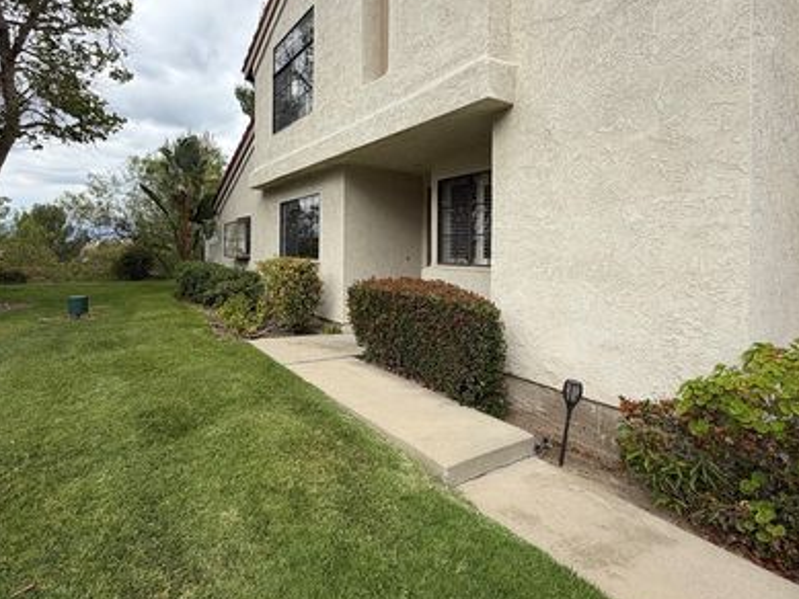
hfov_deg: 87.2
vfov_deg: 71.2
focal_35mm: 18
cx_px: 343
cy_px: 253
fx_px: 416
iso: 32
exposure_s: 1/770
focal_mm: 2.22
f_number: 2.2
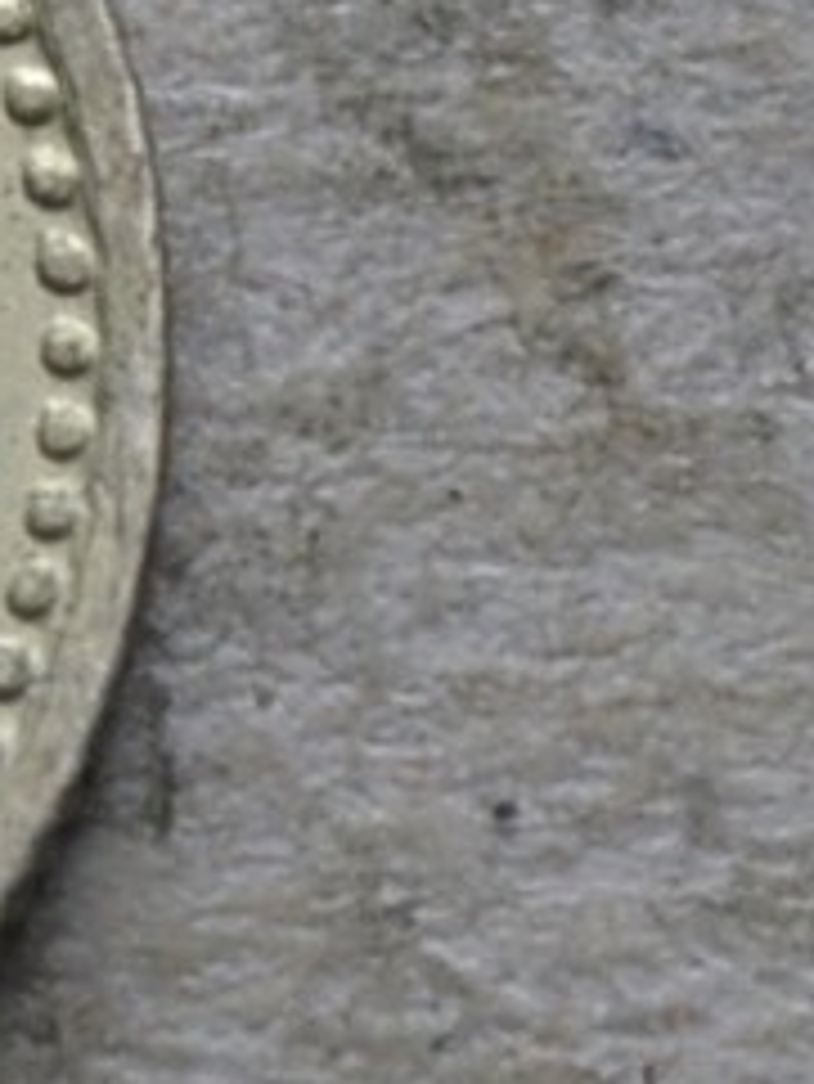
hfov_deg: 1.8
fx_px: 25308
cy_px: -1381
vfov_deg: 2.4
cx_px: -2019
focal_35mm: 808
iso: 400
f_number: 14
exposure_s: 1/250
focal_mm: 55
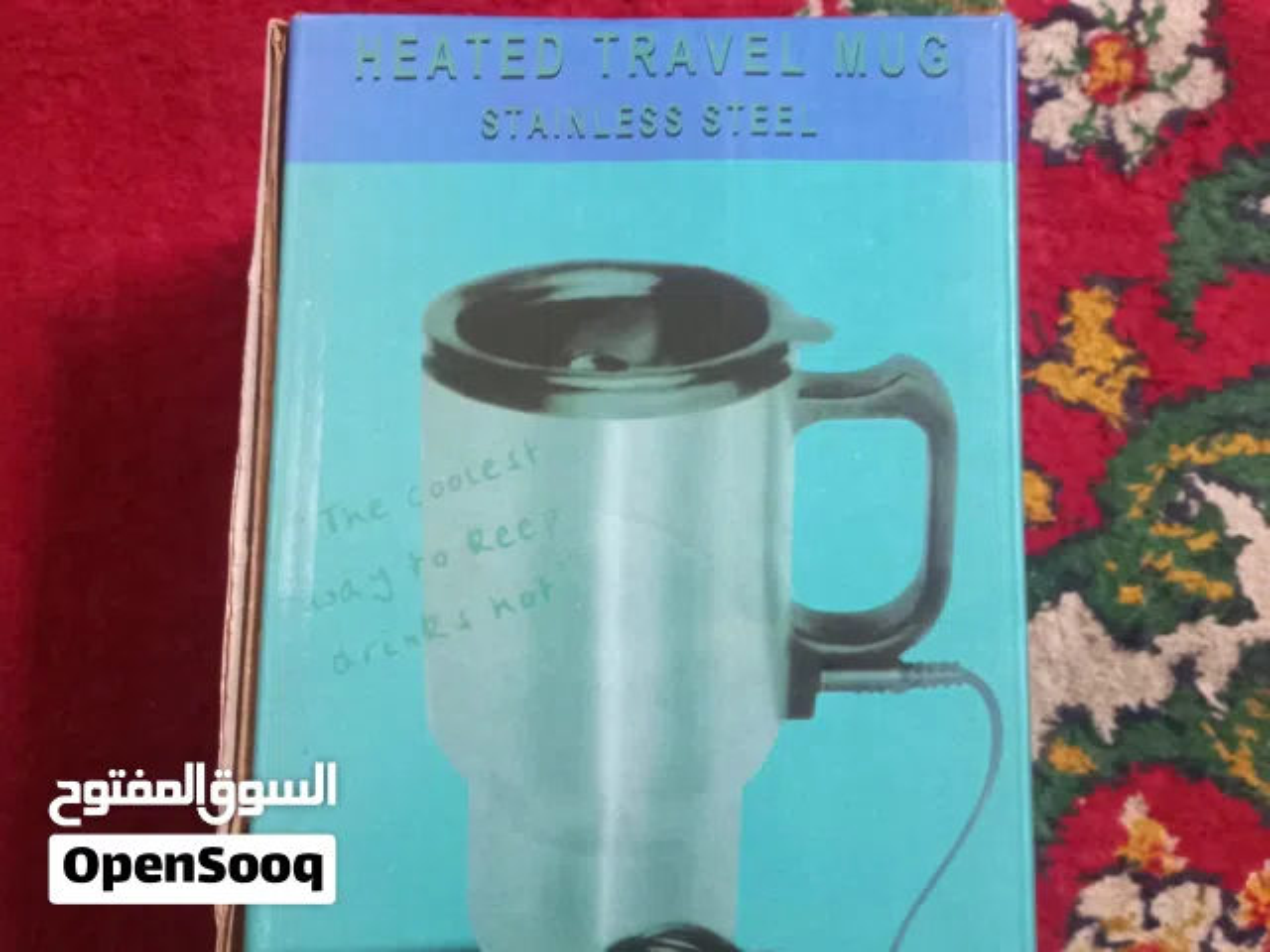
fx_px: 917
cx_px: 635
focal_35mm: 25
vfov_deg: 54.9
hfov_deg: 69.4
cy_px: 476
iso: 800
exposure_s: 1/25
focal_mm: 4.6
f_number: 1.8
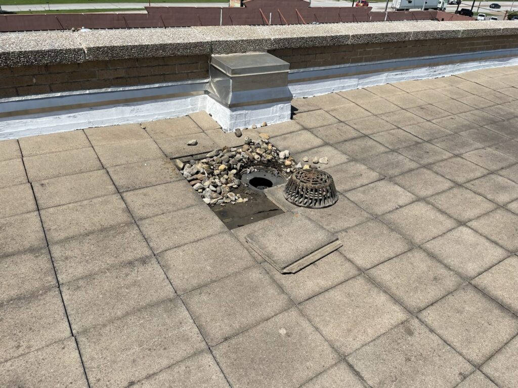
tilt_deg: -30.9
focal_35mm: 26
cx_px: 259
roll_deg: -5.7
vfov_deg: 53.1
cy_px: 194
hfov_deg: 67.3
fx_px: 389
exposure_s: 1/5051
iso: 32
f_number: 1.6
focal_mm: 4.2
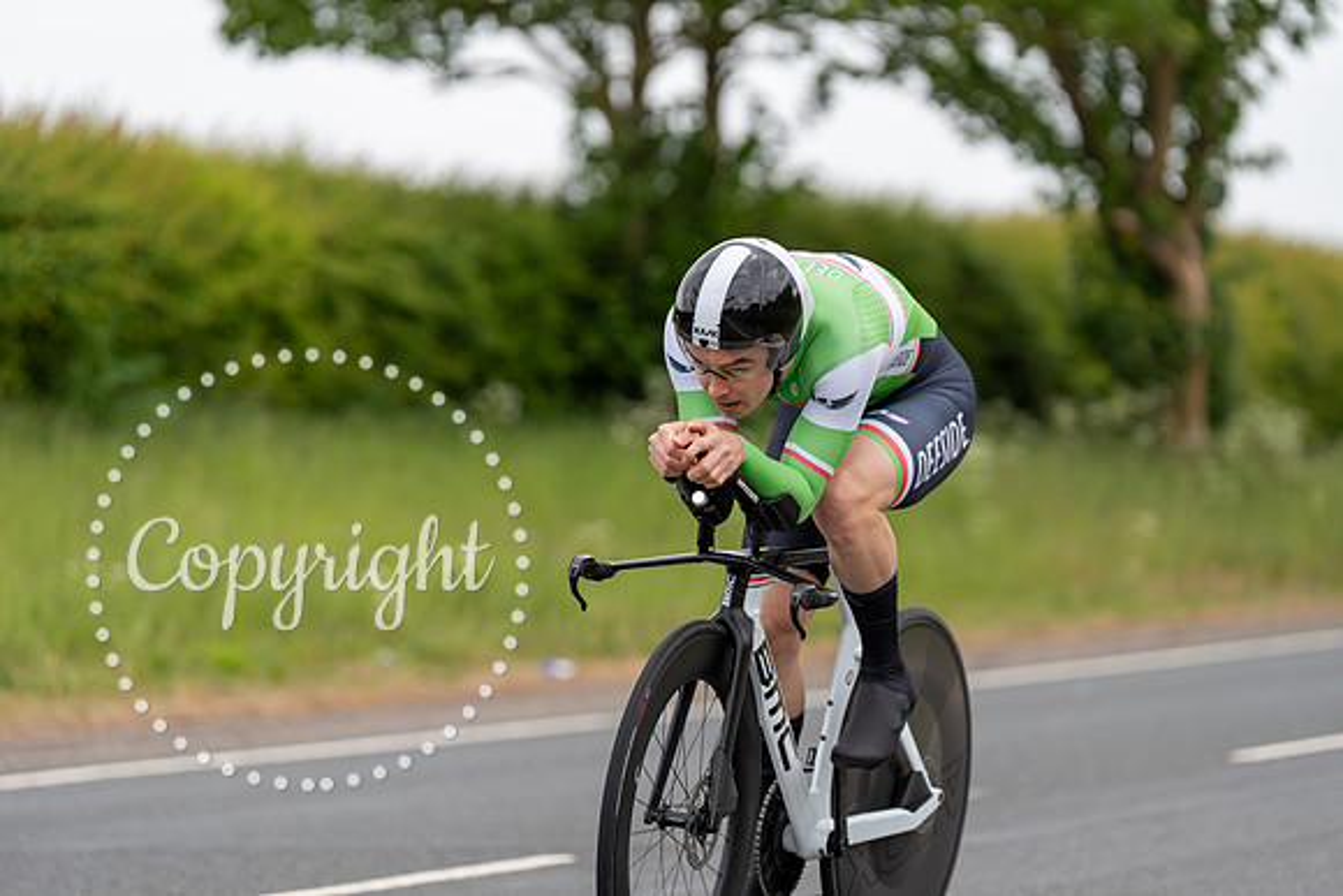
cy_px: 448
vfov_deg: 8.6
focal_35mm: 160
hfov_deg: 12.8
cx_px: 672
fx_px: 5970
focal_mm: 160
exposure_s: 1/1250
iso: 200
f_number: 3.2
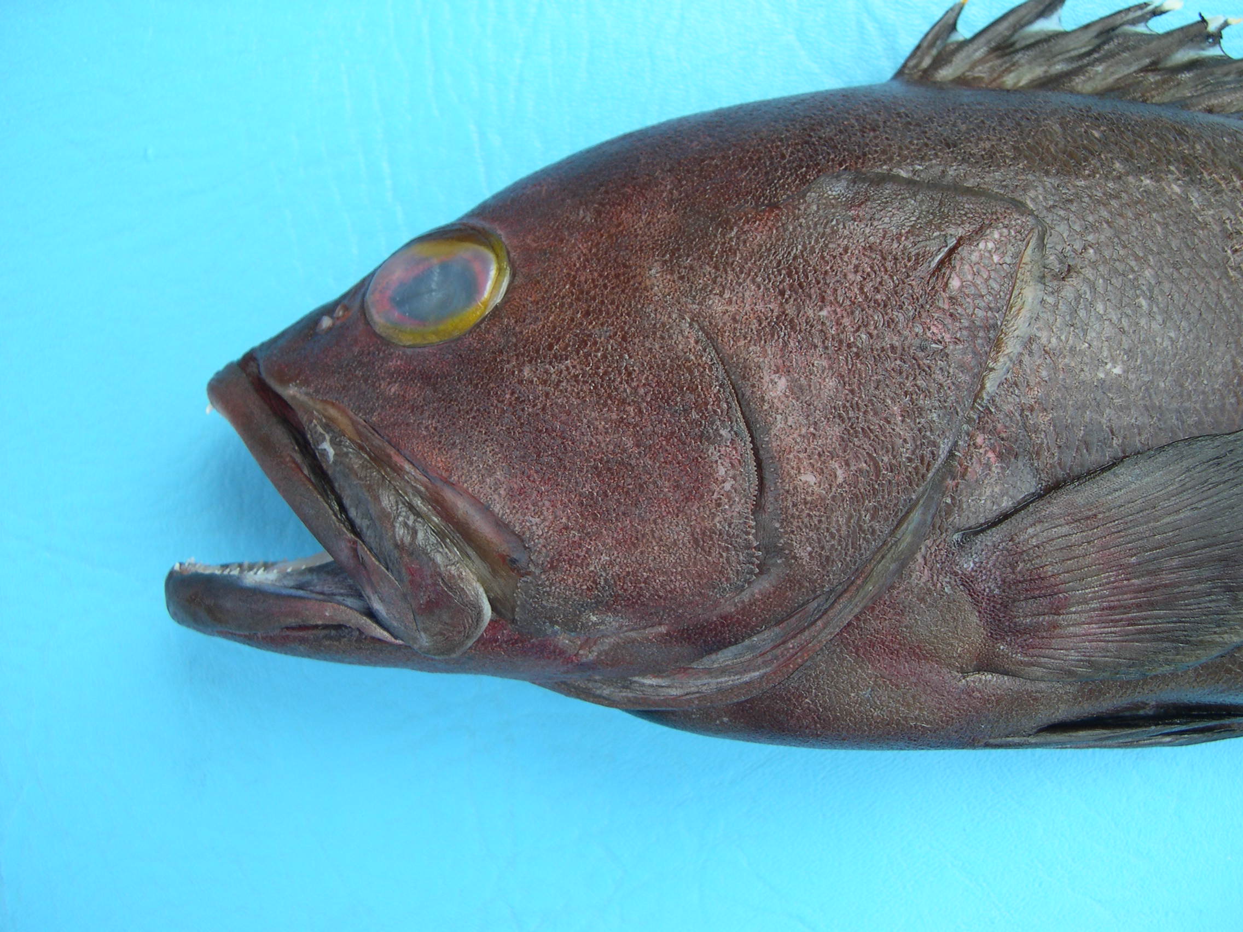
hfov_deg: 49.0
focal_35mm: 38
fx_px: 1365
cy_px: 466
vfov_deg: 37.7
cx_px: 622
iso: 100
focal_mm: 8
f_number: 2.8
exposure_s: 1/235
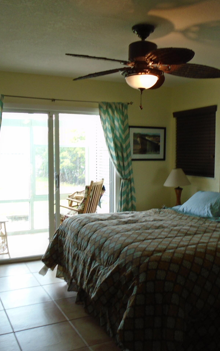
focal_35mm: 37
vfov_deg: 52.7
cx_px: 123
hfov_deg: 34.4
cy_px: 175
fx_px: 355
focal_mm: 4.6
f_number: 3.2
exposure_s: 1/30
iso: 100
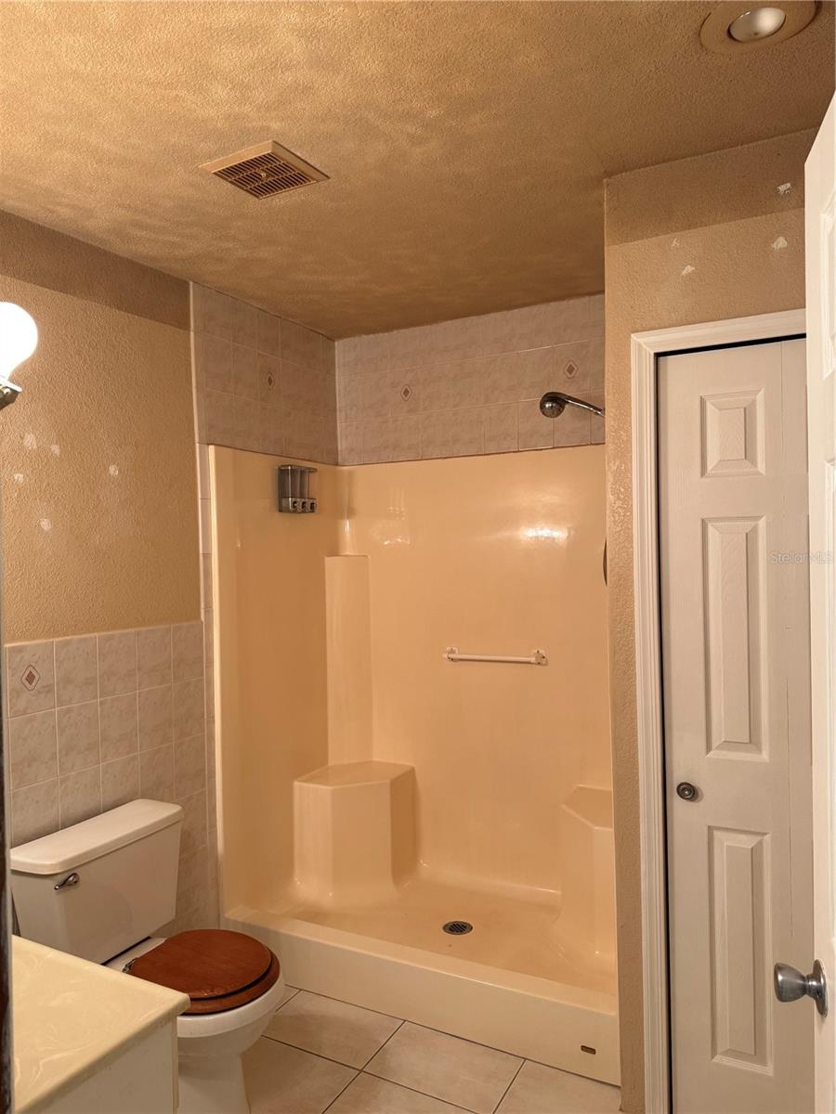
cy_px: 557
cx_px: 418
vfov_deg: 71.6
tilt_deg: -1.3
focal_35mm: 24
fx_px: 773
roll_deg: +2.0
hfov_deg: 56.8
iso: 200
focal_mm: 6.76
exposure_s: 1/120
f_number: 1.78
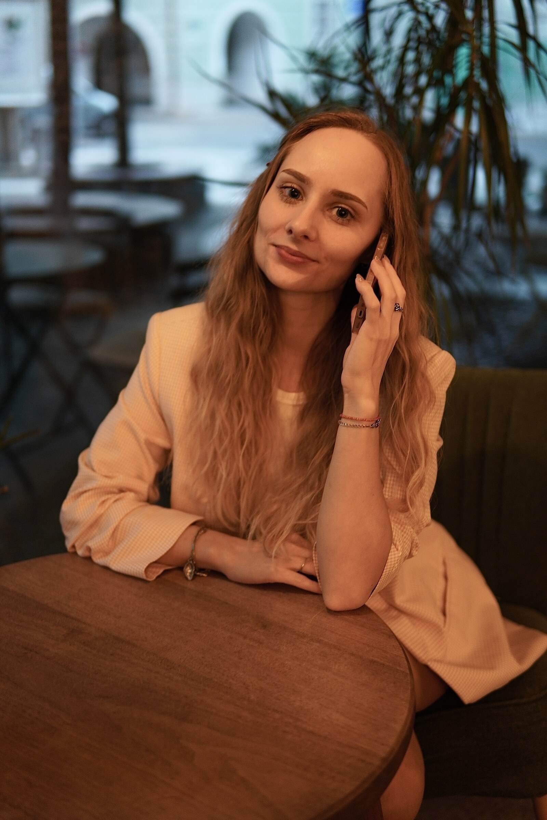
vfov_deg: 43.6
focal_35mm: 45
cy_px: 410
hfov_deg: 29.9
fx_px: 1026
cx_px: 274
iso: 250
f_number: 1.4
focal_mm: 30
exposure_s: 1/50
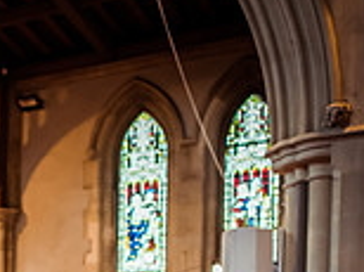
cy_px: 425
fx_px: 924
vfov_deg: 15.3
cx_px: -234
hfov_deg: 18.7
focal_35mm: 88
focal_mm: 24
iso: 900
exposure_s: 1/200
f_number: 2.2
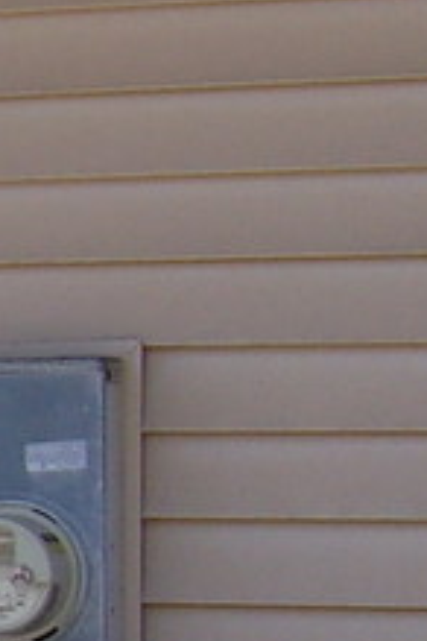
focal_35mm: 232
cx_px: -986
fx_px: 4127
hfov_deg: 5.5
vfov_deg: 8.9
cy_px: 462
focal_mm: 6.1
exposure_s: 1/40
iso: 80
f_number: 11.6
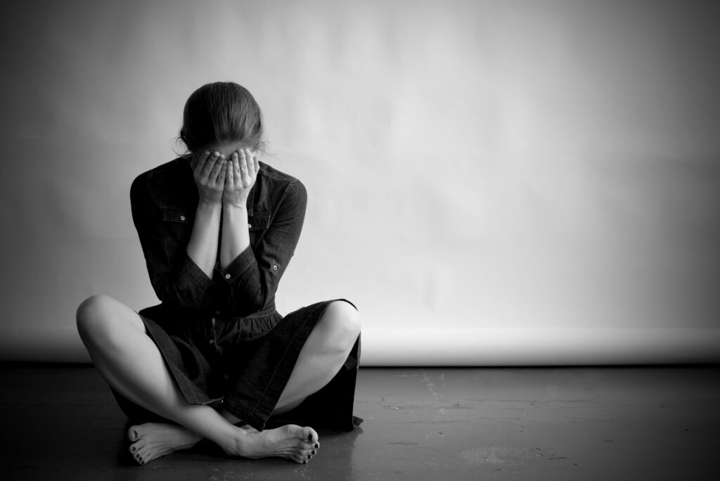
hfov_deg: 39.6
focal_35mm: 50
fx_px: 1001
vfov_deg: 27.0
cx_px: 360
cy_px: 240
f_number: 4
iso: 100
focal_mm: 50
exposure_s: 1/13
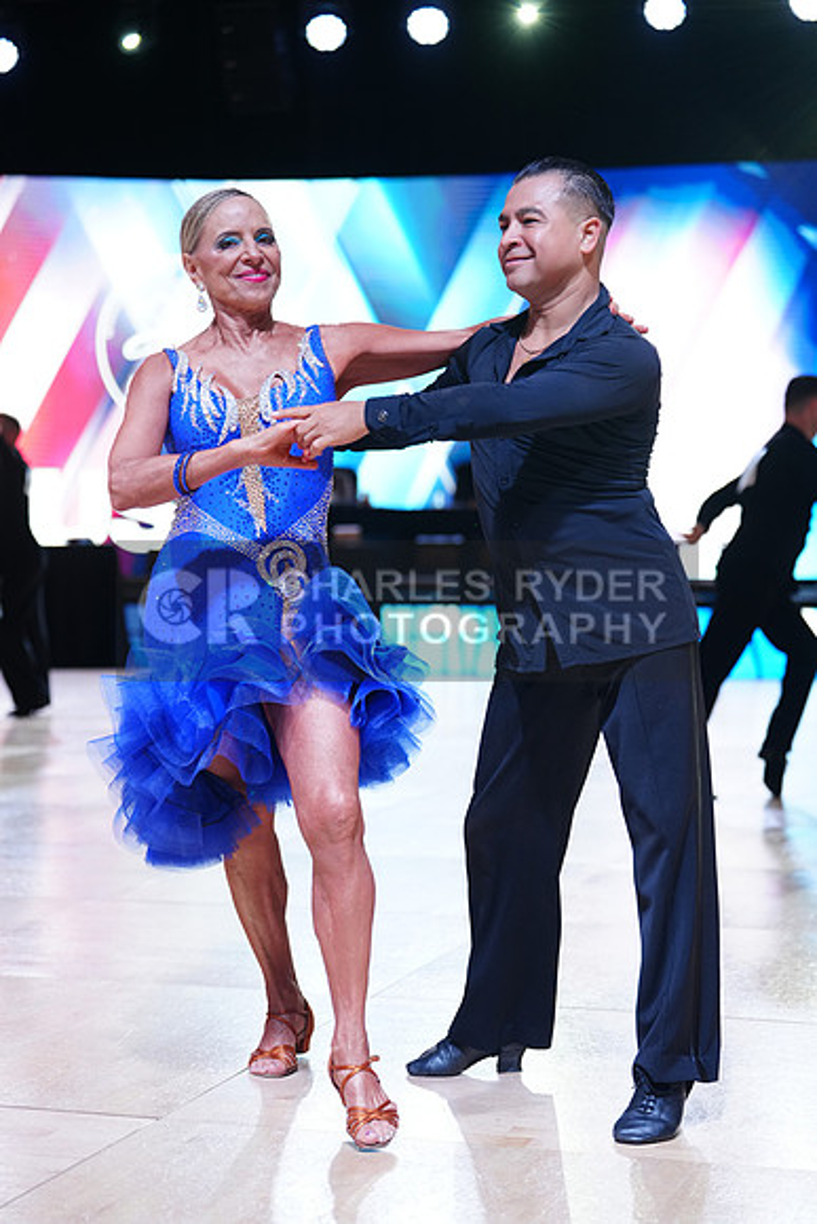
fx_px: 2381
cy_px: 612
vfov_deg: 28.8
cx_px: 408
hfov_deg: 19.5
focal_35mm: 70
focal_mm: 70
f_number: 2.8
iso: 800
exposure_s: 1/400
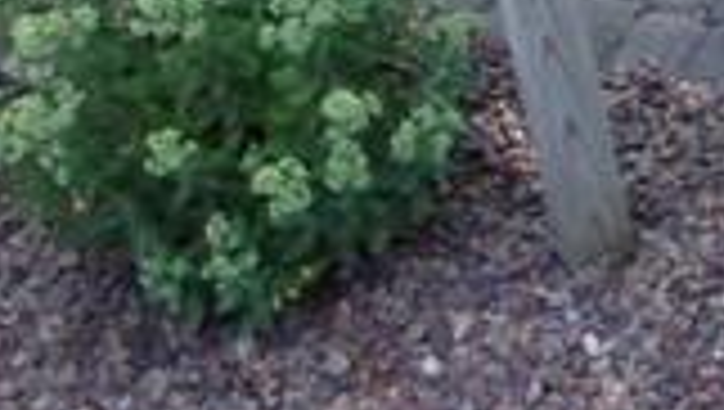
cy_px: -973
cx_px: 1569
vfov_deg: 5.0
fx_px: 4382
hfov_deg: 8.8
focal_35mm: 228
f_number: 2.4
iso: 64
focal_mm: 4.12
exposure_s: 1/120
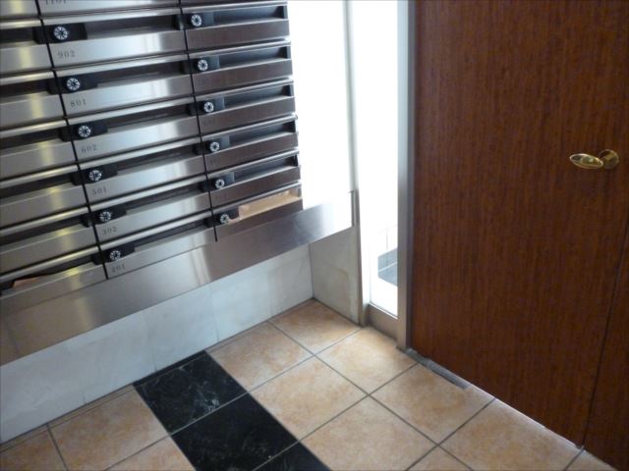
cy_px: 236
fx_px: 509
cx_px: 314
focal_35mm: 28
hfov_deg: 63.4
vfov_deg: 49.7
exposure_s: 1/60
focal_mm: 5
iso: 800
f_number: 3.1
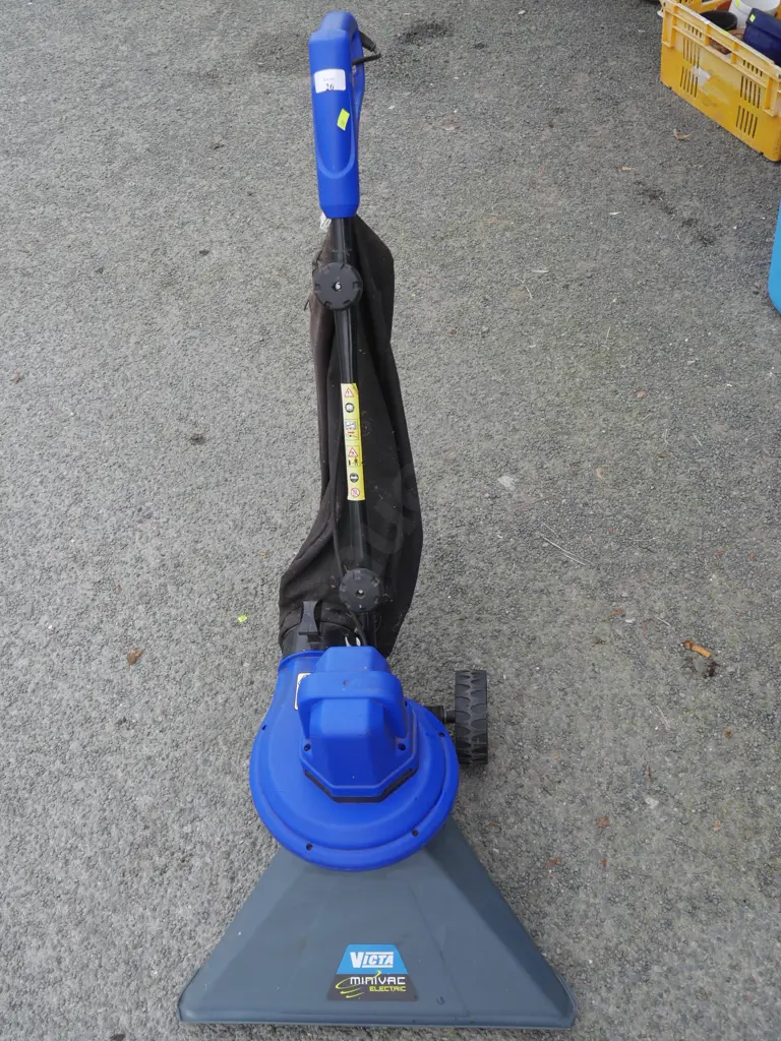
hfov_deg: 44.2
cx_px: 390
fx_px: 963
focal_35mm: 32
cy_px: 520
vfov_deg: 56.8
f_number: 4.5
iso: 200
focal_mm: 16
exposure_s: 1/125
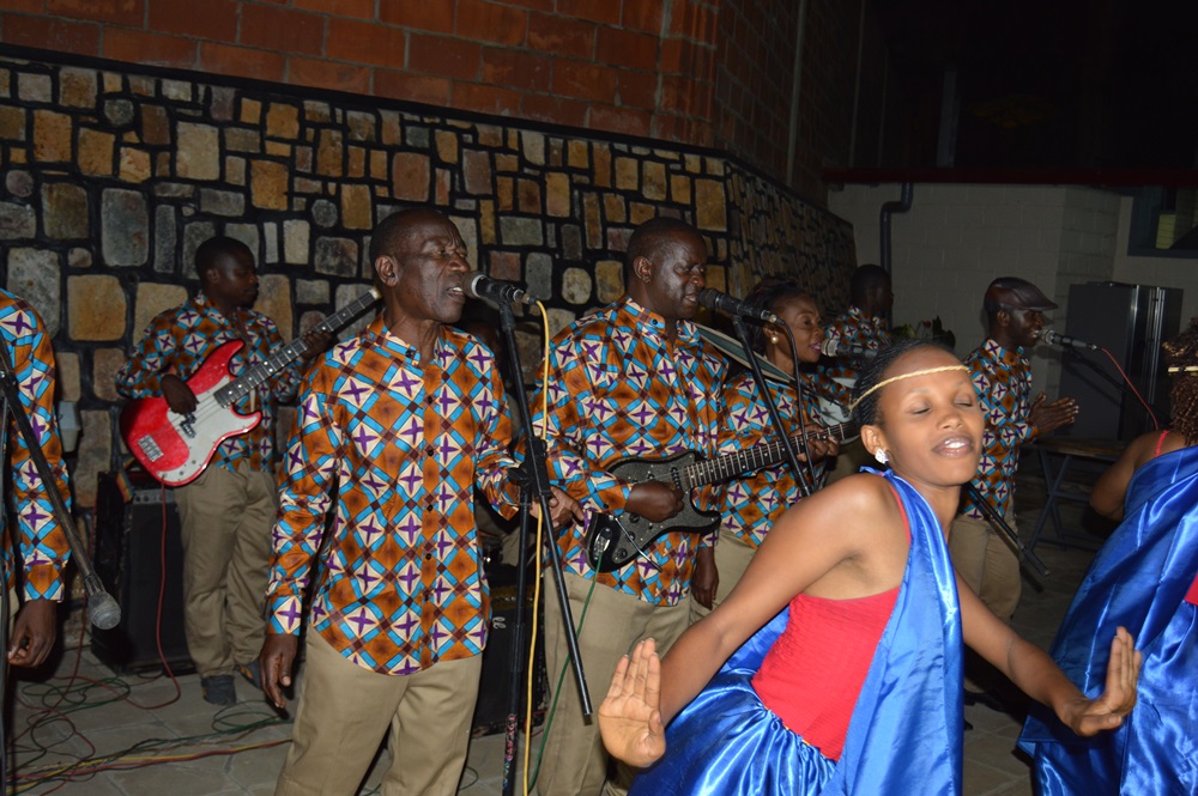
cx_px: 599
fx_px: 1197
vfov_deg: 36.8
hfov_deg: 53.2
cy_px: 398
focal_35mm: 36
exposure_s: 1/60
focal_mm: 24
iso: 400
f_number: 4
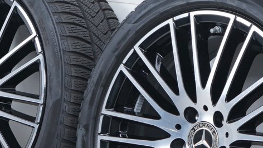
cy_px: 99
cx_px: 263
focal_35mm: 149
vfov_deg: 8.2
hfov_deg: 14.2
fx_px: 1040
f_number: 7.1
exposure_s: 1/125
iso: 250
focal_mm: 35
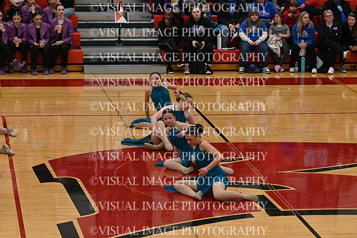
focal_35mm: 147
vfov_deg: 9.3
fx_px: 1458
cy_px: 119
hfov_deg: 14.0
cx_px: 178
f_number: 4
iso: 5000
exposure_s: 1/400
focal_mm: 98
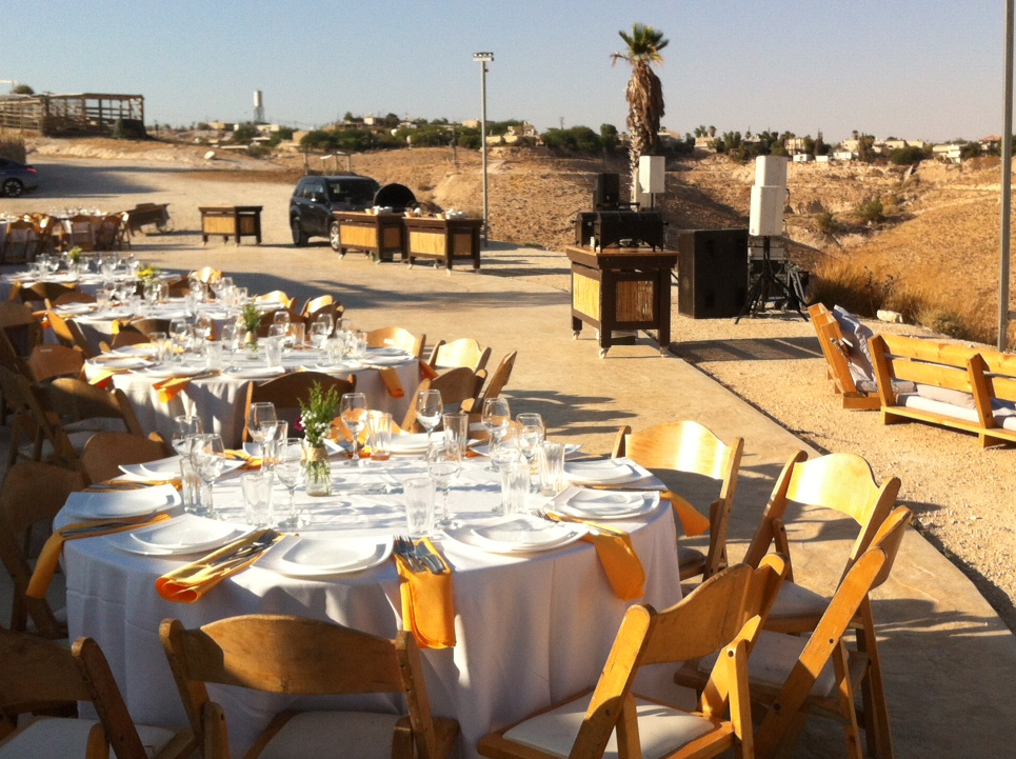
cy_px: 393
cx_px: 578
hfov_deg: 40.4
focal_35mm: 47
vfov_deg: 30.8
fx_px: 1378
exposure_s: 1/1508
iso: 80
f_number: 2.8
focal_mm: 3.85
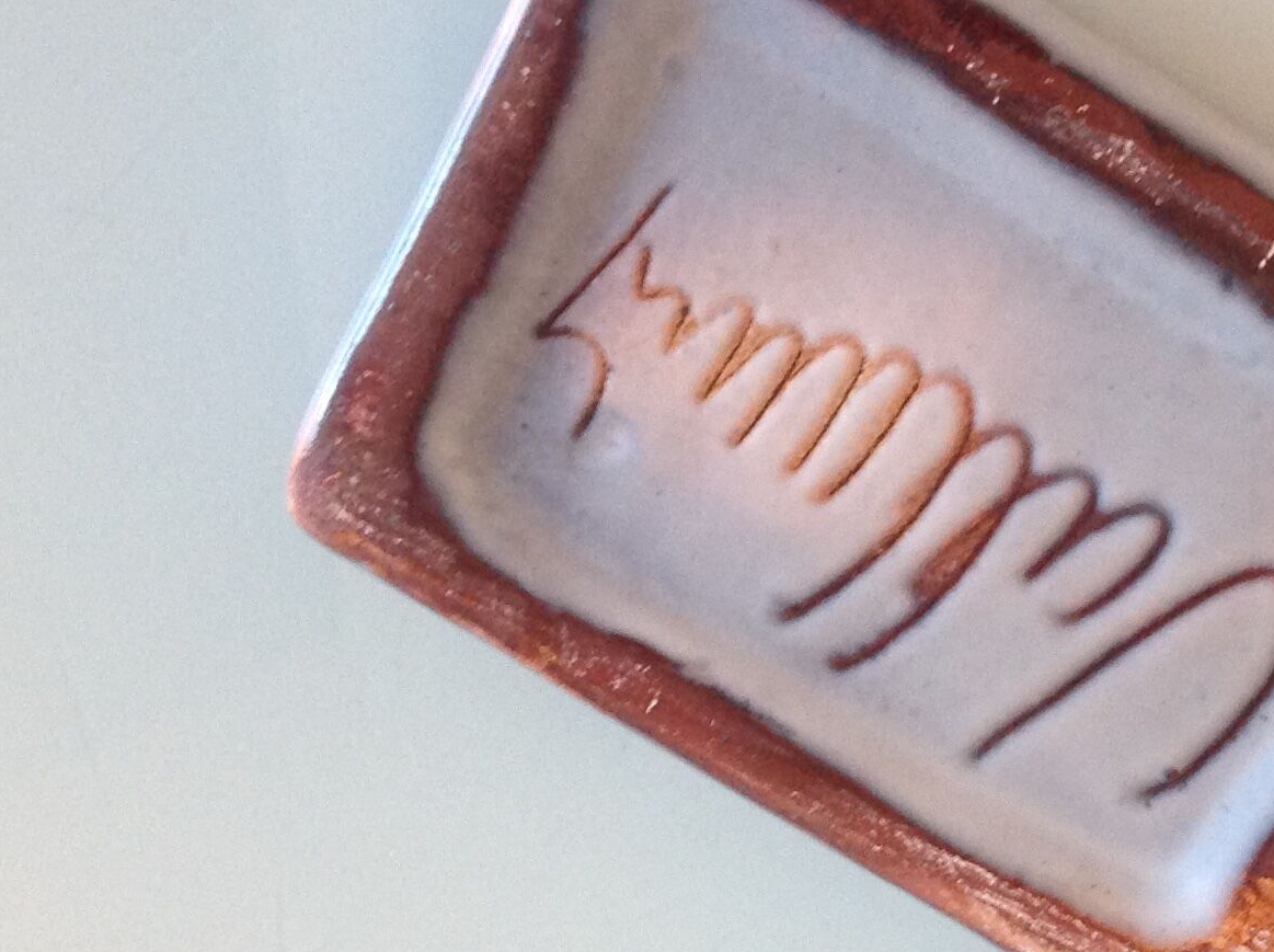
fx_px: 2867
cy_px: 844
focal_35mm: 78
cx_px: 1092
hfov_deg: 24.5
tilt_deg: -75.9
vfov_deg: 18.6
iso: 200
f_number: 2.4
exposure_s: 1/17
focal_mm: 4.28
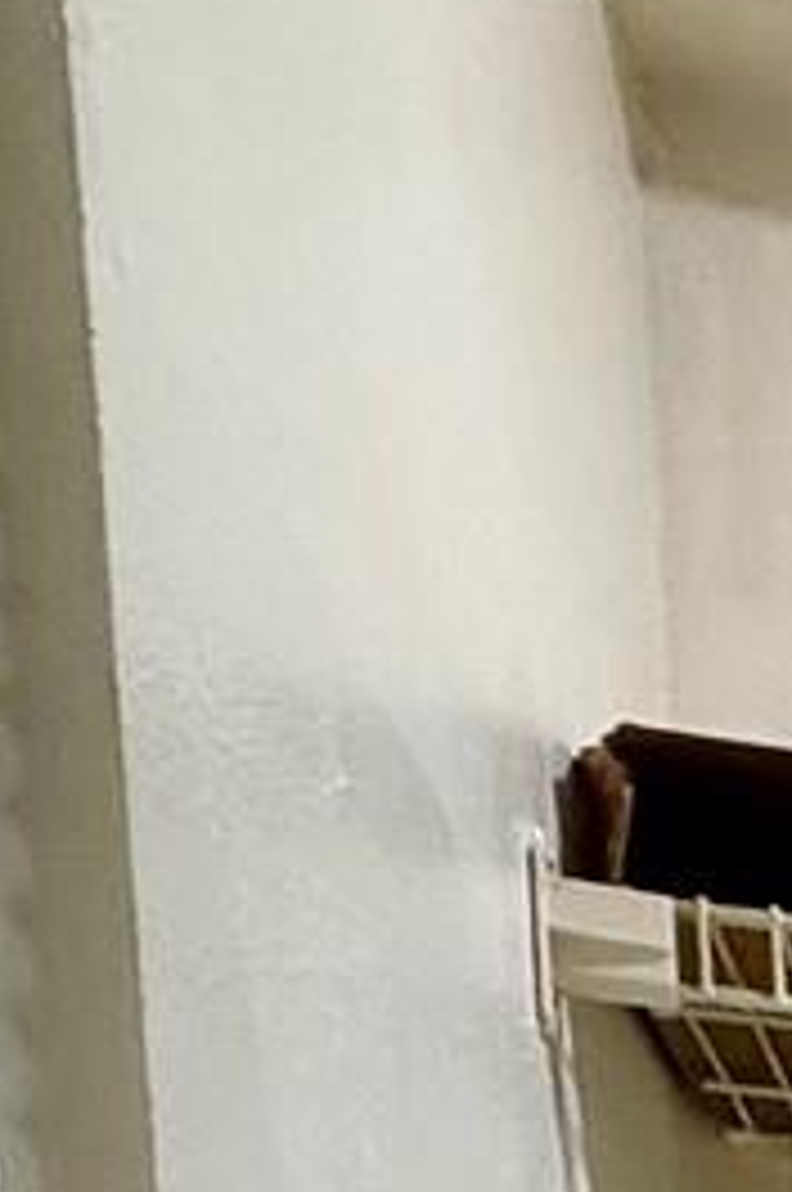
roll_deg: -0.3
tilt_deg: -5.2
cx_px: 2480
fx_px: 2911
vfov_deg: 18.3
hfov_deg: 10.3
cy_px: 2128
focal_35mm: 88
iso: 320
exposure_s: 1/120
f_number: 2.2
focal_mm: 2.22
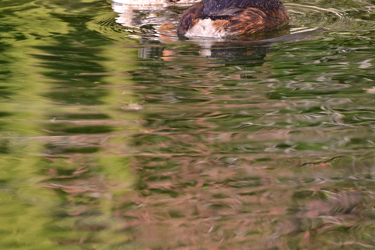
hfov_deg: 2.2
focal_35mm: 938
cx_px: 145
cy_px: 68
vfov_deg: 1.5
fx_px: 9771
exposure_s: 1/1000
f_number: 6.3
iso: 640
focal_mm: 500
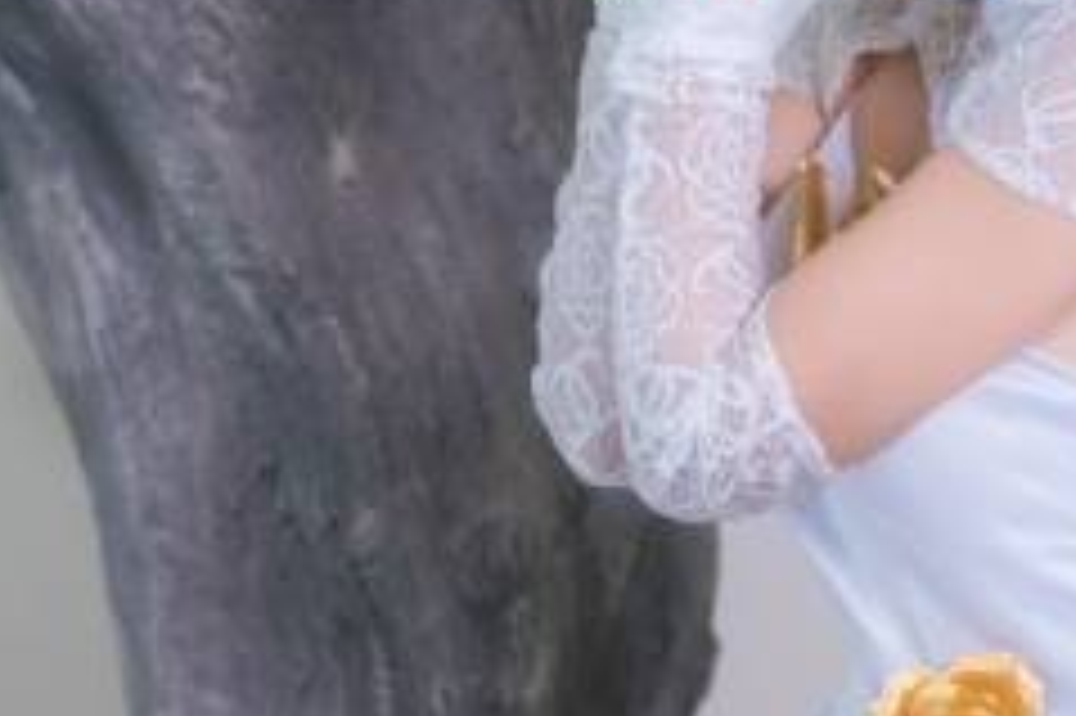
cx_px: 275
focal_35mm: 132
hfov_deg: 15.5
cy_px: 203
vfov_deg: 10.4
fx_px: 3942
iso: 100
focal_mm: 35
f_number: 2.8
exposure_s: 1/80
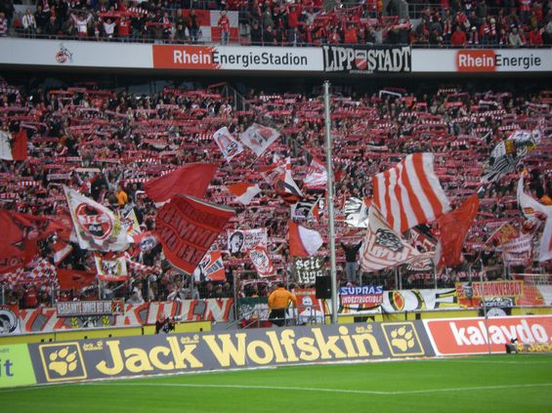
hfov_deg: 15.4
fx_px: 2040
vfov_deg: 11.6
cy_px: 206
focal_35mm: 128
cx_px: 276
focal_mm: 21.1
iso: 200
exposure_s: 1/100
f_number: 4.2
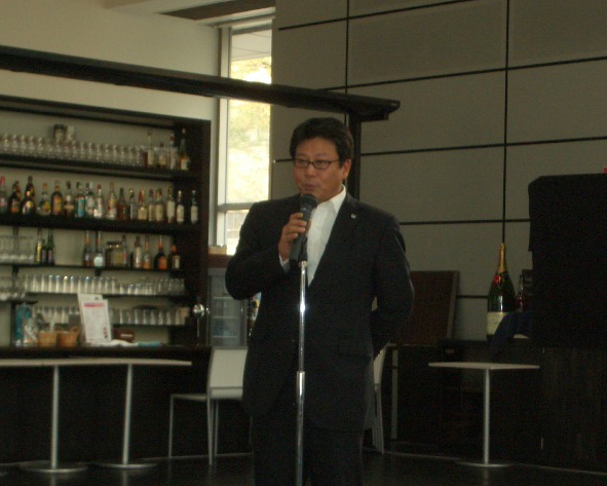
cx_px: 314
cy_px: 245
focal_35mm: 93
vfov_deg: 16.5
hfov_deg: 20.6
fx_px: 1671
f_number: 4.4
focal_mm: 14.6
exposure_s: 1/60
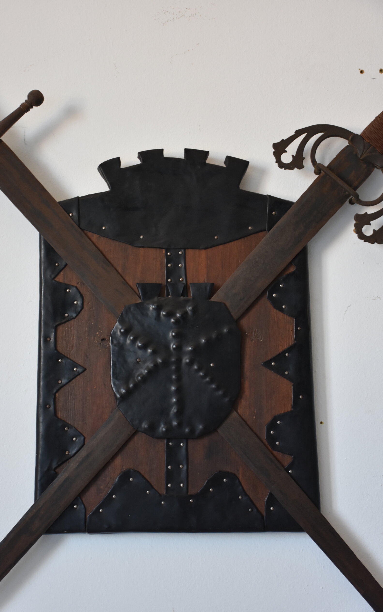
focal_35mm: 74
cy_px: 305
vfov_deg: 27.8
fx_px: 1236
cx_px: 179
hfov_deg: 17.6
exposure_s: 1/60
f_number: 4.5
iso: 800
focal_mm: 48
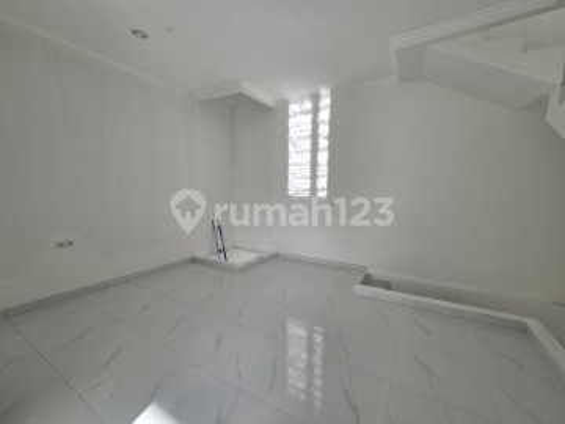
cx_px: 282
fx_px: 212
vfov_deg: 89.9
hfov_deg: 106.2
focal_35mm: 13
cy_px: 212
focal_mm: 2.2
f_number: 2.2
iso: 50
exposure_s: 1/260
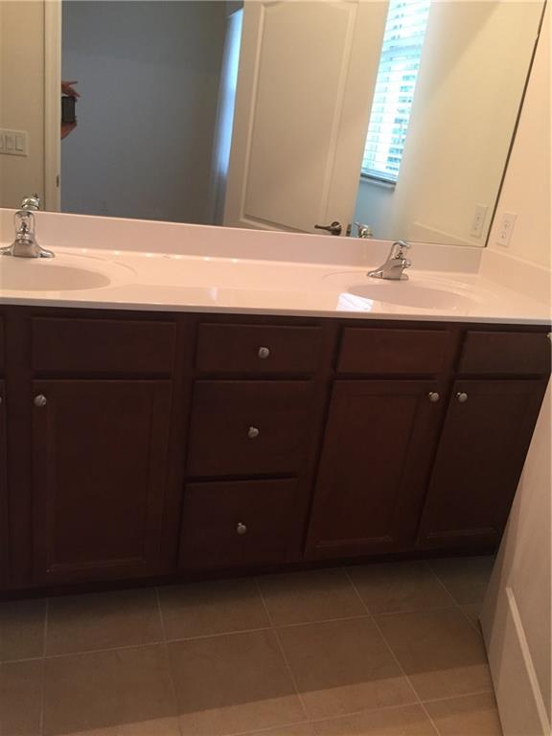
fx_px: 617
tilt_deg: -21.0
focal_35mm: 29
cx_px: 276
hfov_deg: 48.2
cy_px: 368
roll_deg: -8.0
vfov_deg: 61.7
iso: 50
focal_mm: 4.15
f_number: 2.2
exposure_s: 1/30
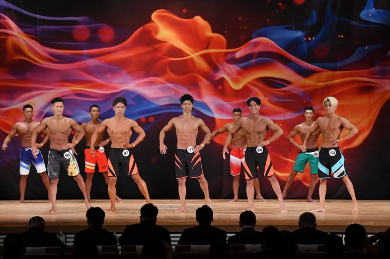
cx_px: 195
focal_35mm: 123
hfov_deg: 16.7
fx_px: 1332
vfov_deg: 11.1
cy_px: 130
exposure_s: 1/400
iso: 3200
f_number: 5.6
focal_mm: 82
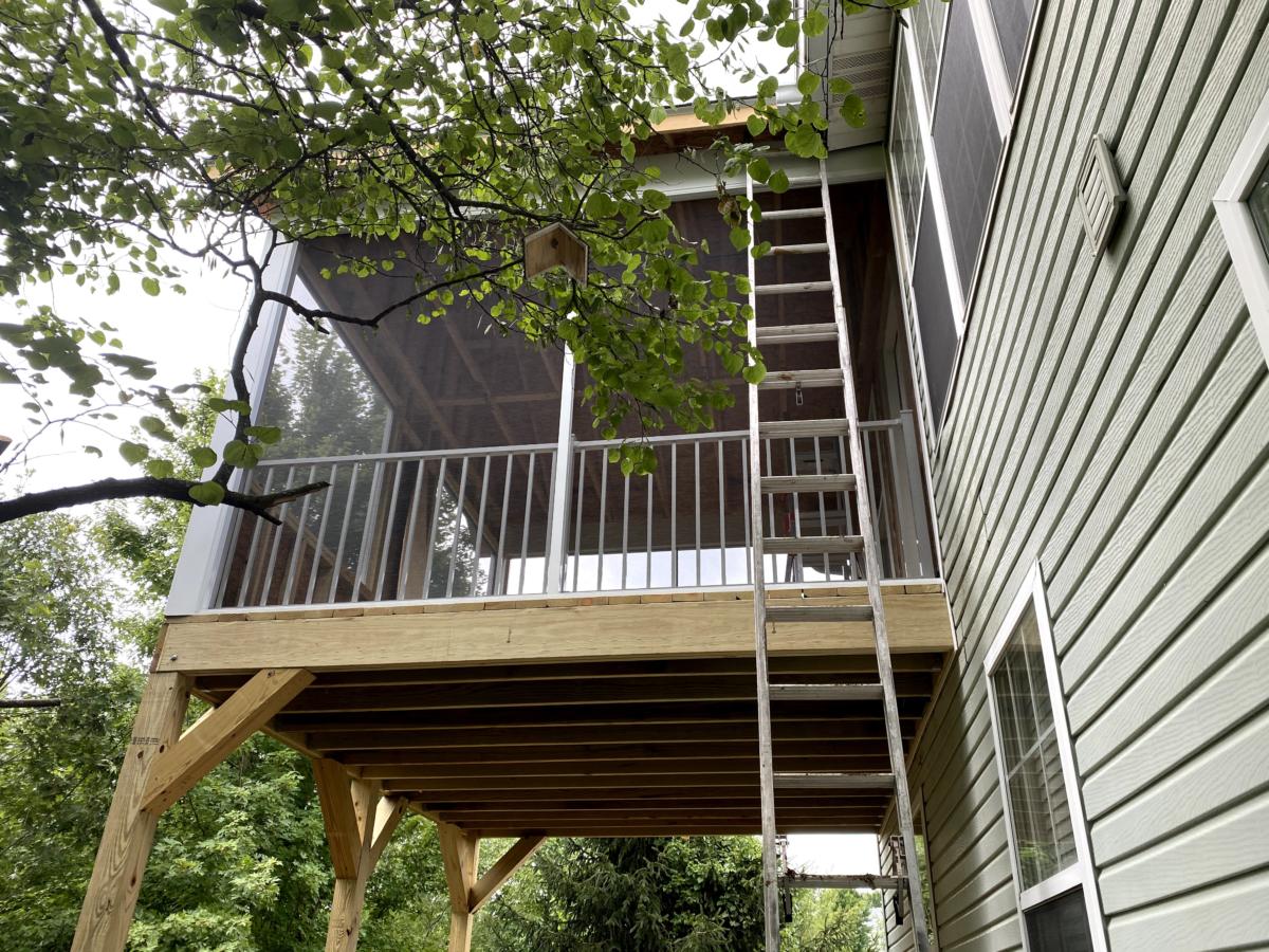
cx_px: 634
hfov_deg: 67.3
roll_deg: -0.4
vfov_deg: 53.1
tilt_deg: +25.6
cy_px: 476
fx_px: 953
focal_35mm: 26
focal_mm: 4.25
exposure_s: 1/391
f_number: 1.8
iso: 32
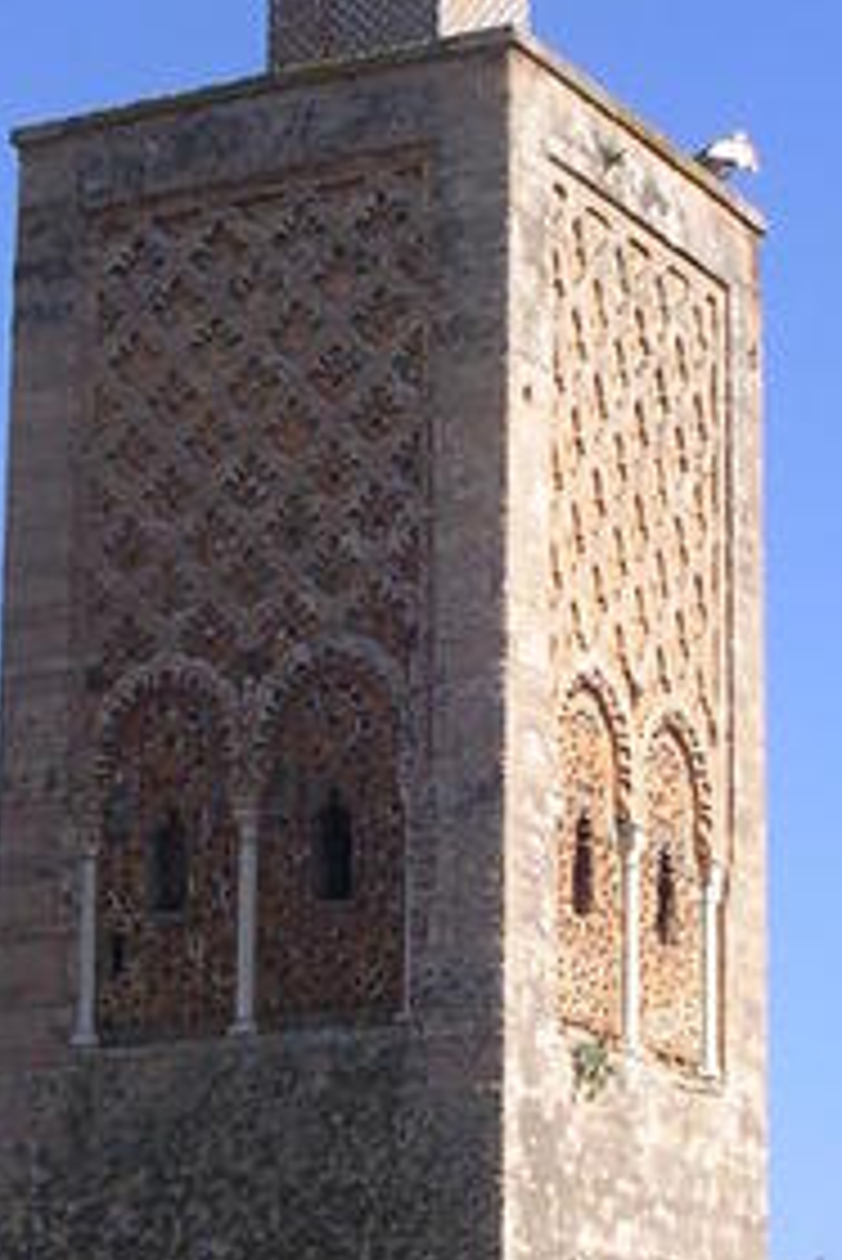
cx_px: 412
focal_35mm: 107
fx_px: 3749
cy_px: 691
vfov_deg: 19.1
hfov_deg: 12.8
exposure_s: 1/266
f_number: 5.6
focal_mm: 5.8
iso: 50
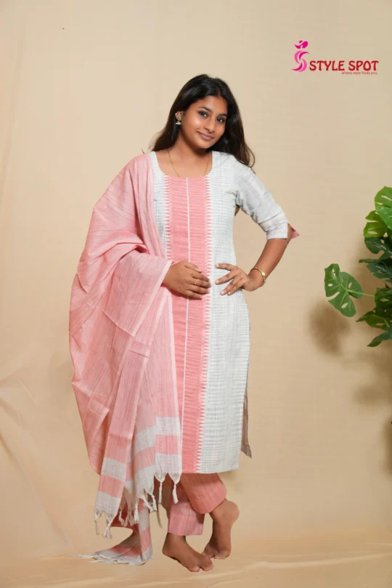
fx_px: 1225
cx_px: 196
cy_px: 294
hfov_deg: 18.2
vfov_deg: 27.0
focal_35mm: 75
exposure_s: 1/160
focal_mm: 50
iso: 320
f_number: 1.8
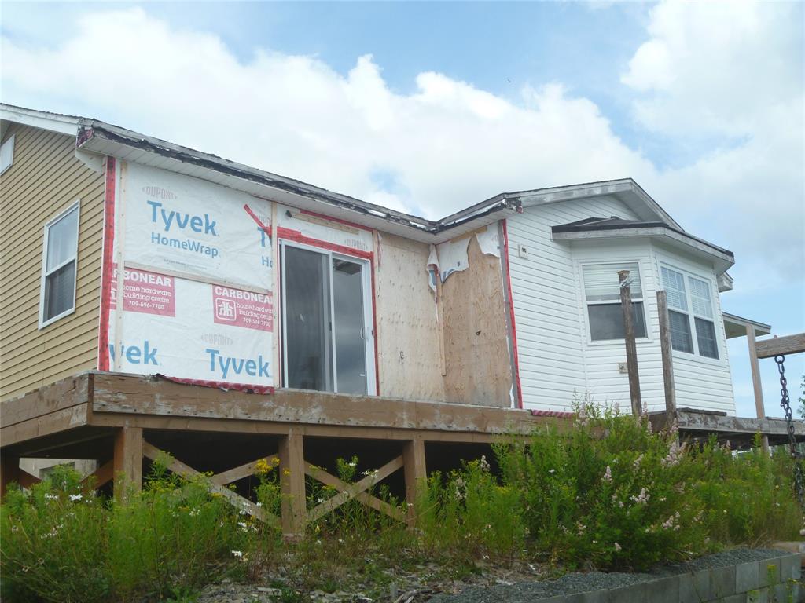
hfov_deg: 52.6
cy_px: 302
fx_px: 814
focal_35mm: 35
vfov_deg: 40.7
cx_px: 402
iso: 100
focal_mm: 6.3
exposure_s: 1/250
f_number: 4.5
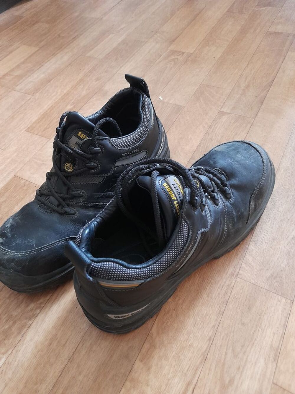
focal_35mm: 25
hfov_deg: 54.9
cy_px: 197
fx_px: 284
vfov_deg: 69.4
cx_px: 148
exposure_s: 1/33
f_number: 2
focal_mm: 4.6
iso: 500
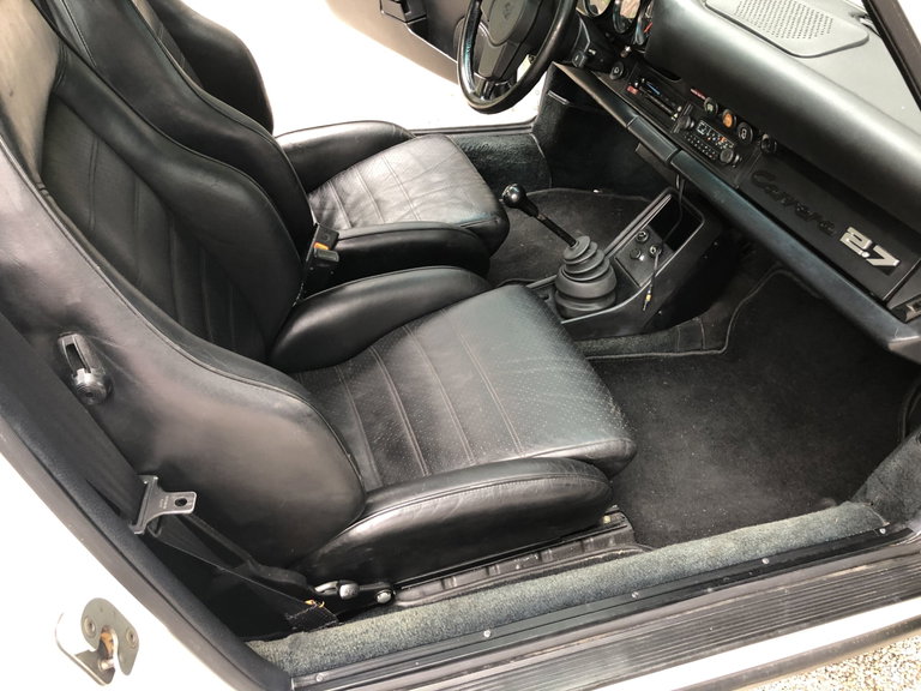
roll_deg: -6.3
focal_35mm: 28
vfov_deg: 49.7
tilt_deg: -41.4
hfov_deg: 63.4
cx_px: 460
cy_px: 346
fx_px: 745
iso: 40
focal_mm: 3.99
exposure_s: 1/20
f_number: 1.8
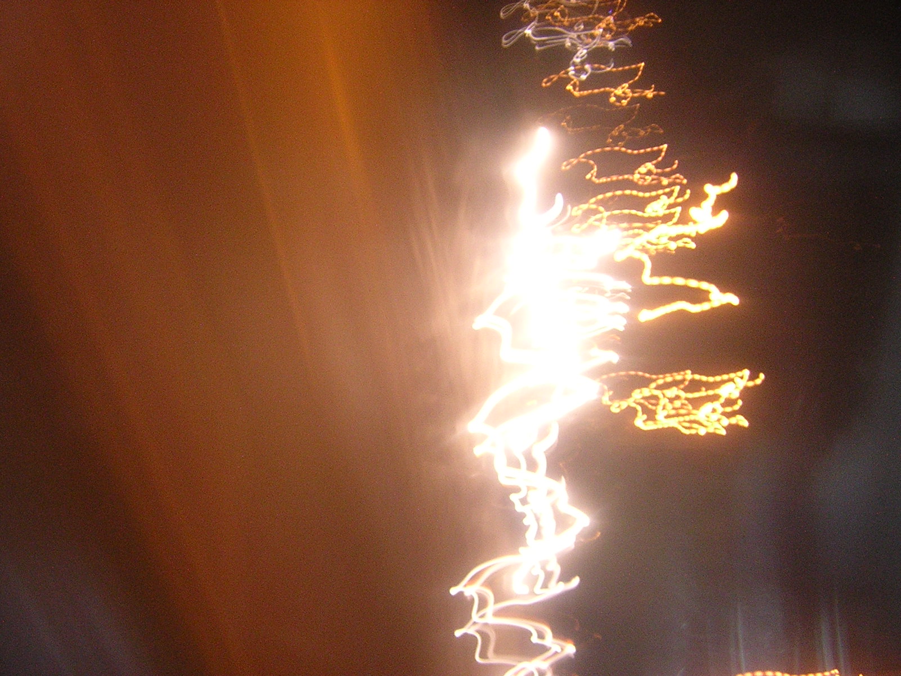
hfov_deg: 51.4
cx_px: 450
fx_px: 937
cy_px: 338
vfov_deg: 39.7
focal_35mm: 36
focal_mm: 4.7
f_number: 2.6
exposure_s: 1/1.1
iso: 400
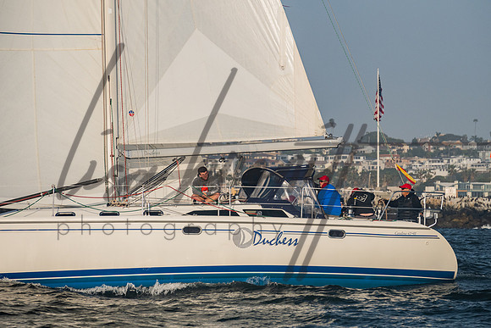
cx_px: 282
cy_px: 117
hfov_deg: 7.6
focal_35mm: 271
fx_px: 3695
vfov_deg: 5.1
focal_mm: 200
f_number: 6.3
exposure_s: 1/1600
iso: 400
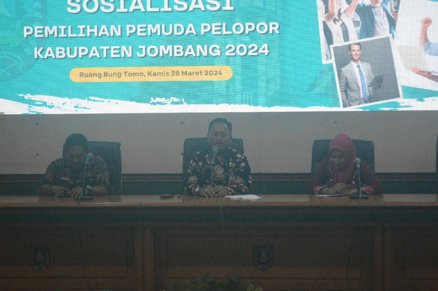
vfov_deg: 16.5
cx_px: 219
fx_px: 1003
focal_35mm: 82
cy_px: 146
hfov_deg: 24.6
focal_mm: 55
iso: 3200
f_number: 5.6
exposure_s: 1/160
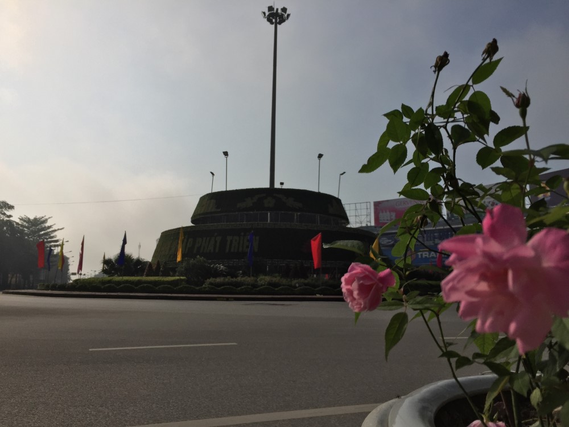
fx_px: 477
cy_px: 214
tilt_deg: +6.9
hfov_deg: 61.7
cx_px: 284
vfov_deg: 48.2
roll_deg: -0.9
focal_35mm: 29
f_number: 2.2
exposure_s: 1/9901
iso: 32
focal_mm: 4.15
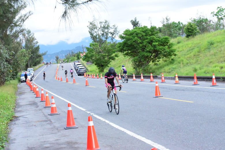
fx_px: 438
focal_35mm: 70
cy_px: 75
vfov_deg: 19.5
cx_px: 112
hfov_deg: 28.8
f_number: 11
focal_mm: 70
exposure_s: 1/2000
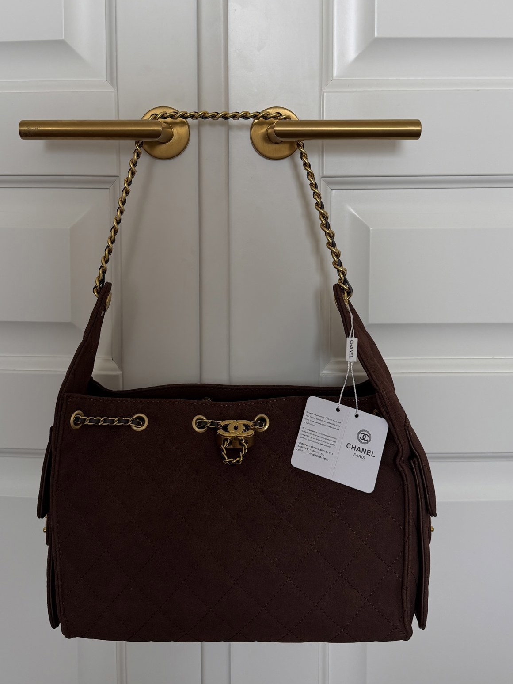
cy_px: 274
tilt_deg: -8.7
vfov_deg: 57.9
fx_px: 613
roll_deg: +1.1
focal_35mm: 31
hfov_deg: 45.4
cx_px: 254
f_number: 1.78
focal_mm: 6.76
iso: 160
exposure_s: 1/121
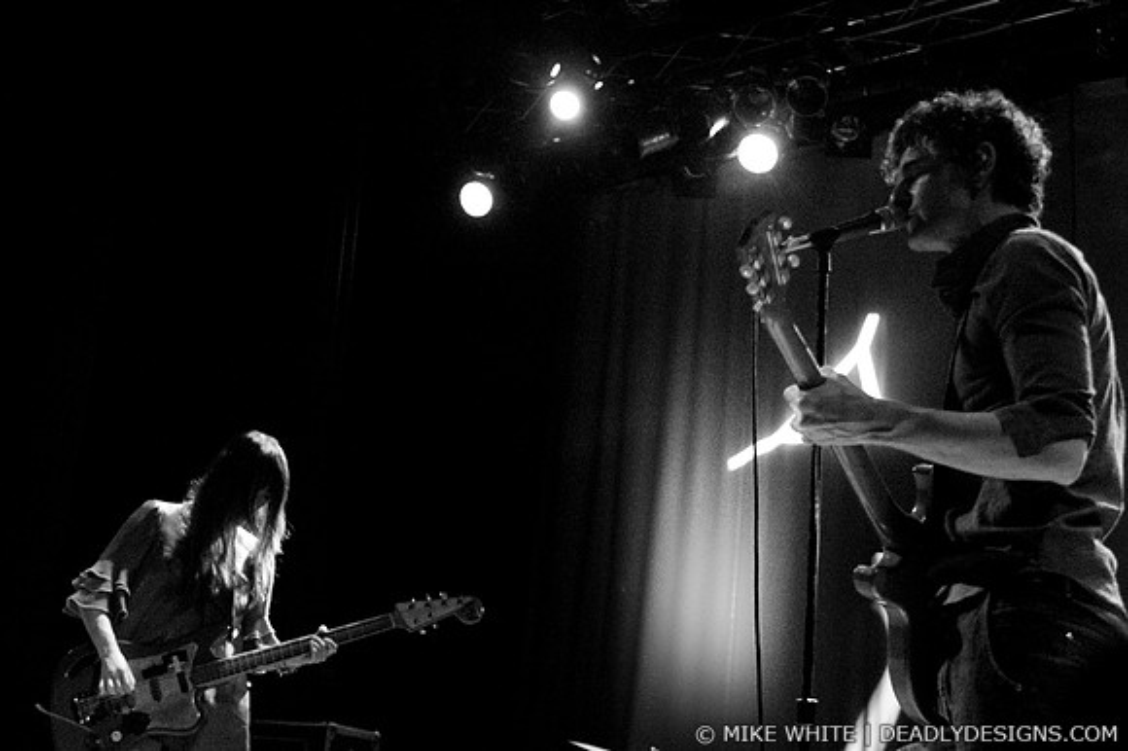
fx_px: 1644
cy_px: 376
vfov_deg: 25.7
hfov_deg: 37.9
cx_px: 564
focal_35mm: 52
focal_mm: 35
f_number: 2.8
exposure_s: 1/30
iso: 800
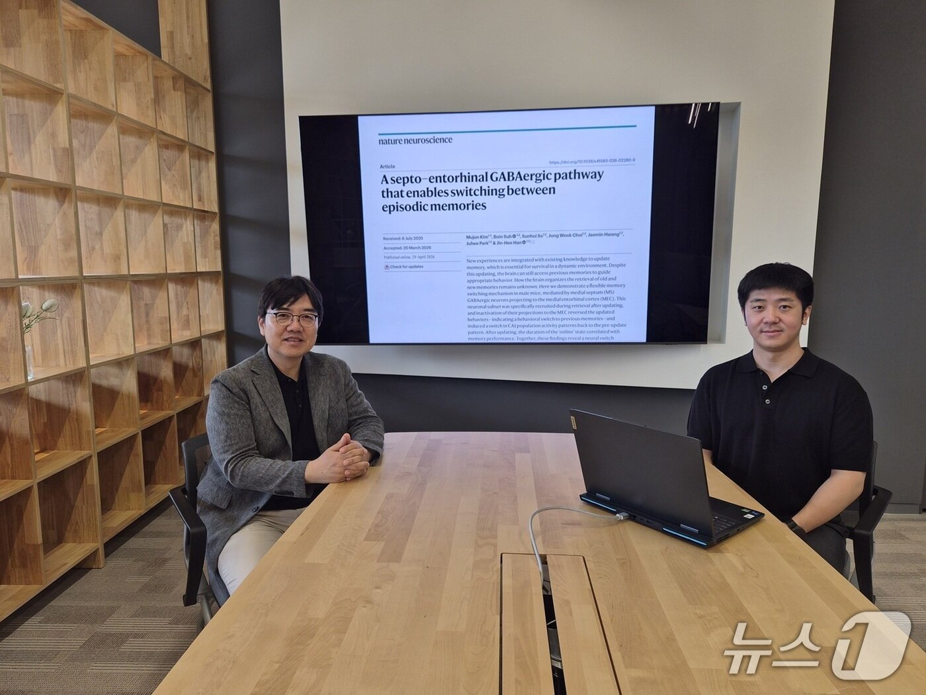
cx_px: 463
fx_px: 615
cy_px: 348
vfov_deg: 58.9
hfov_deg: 73.9
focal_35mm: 23
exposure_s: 1/120
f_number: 1.8
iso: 32
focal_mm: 5.4
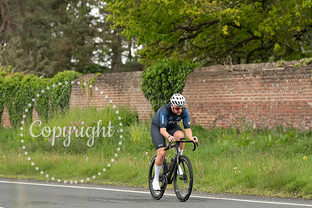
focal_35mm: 198
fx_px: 1720
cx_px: 156
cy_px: 112
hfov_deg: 10.4
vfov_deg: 6.9
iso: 1250
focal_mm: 185
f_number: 4.5
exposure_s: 1/1000
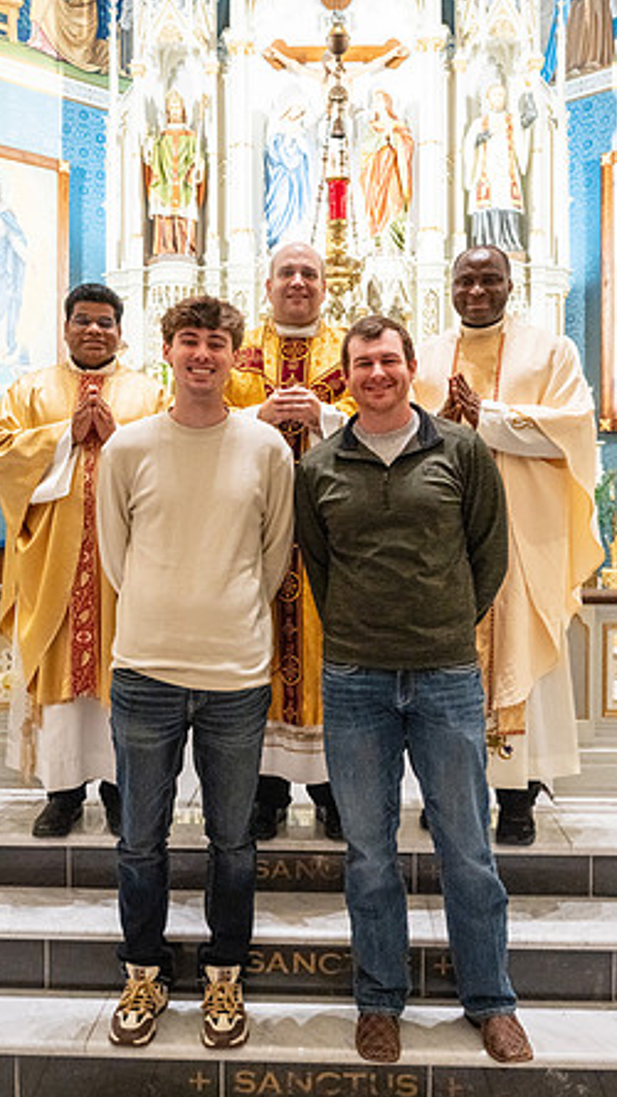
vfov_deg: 55.3
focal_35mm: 36
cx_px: 294
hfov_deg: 32.8
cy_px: 550
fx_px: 1048
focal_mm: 34
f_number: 7.1
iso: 5000
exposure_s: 1/60
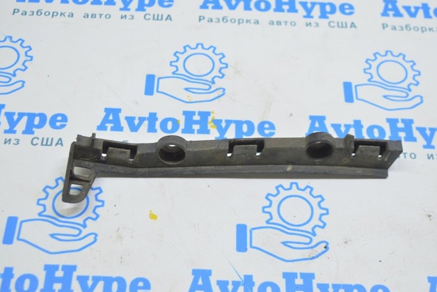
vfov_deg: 23.4
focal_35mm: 58
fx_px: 704
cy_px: 145
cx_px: 218
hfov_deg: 34.5
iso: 400
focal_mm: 38
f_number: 5.6
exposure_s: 1/20
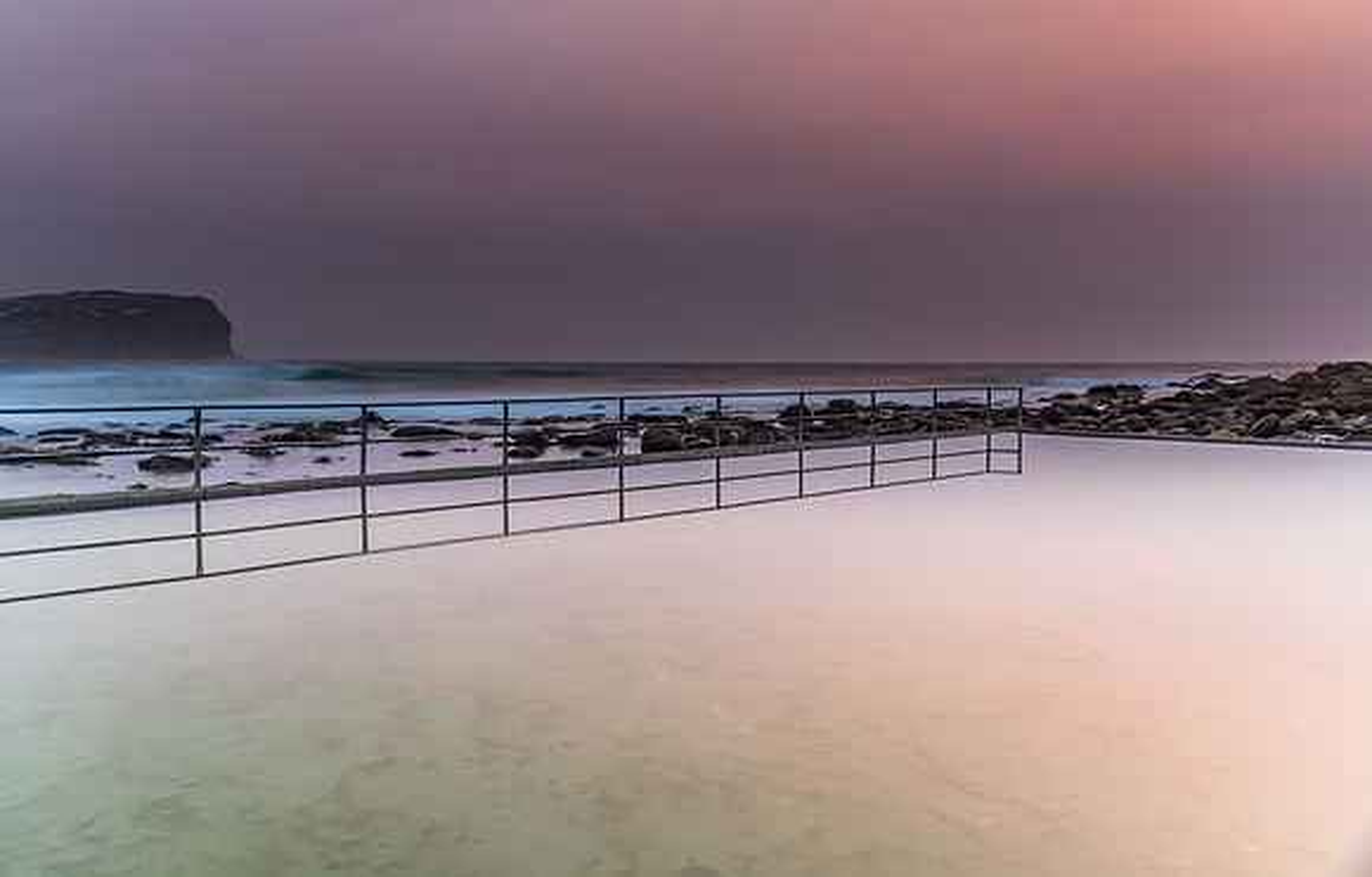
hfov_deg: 63.9
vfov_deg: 43.5
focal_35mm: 29
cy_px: 409
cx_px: 667
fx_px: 1100
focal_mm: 28
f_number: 8
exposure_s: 8
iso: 250
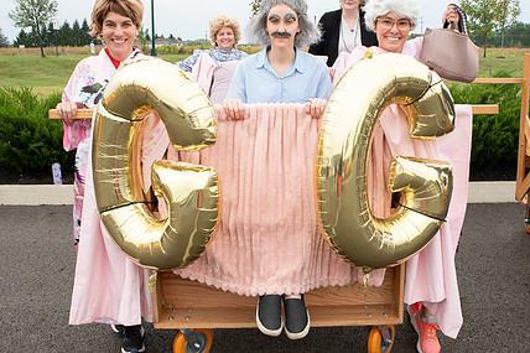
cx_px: 279
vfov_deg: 33.2
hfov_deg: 48.5
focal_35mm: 40
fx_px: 589
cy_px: 128
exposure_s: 1/200
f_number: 10
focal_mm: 24
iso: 640
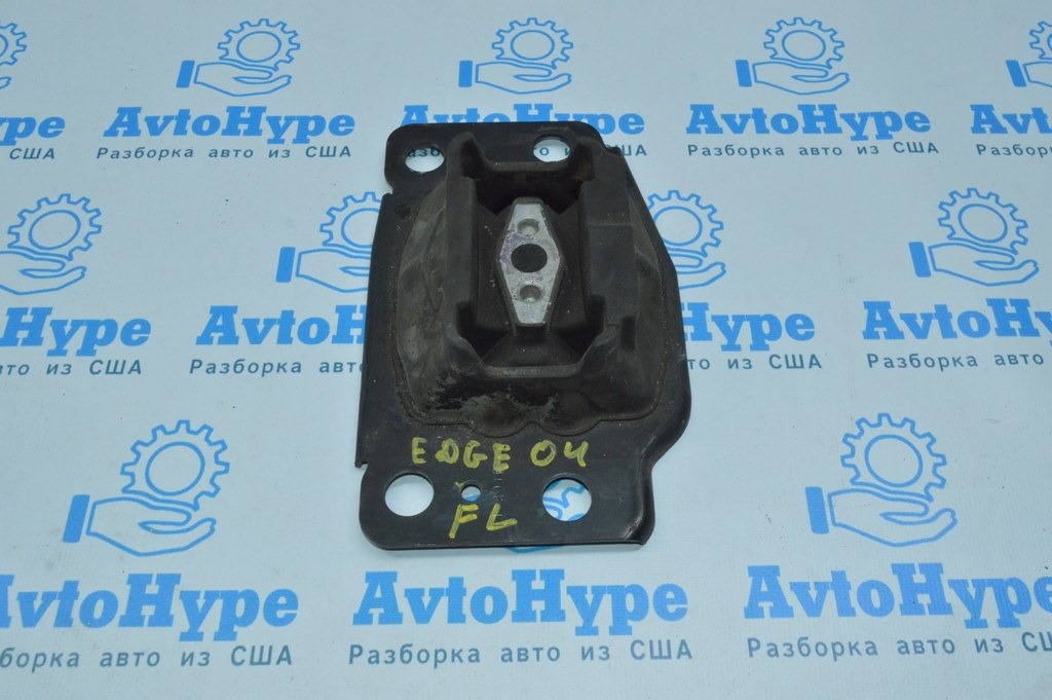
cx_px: 526
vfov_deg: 39.9
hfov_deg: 57.3
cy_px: 350
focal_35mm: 33
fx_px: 964
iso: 2500
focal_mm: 22
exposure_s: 1/80
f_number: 16
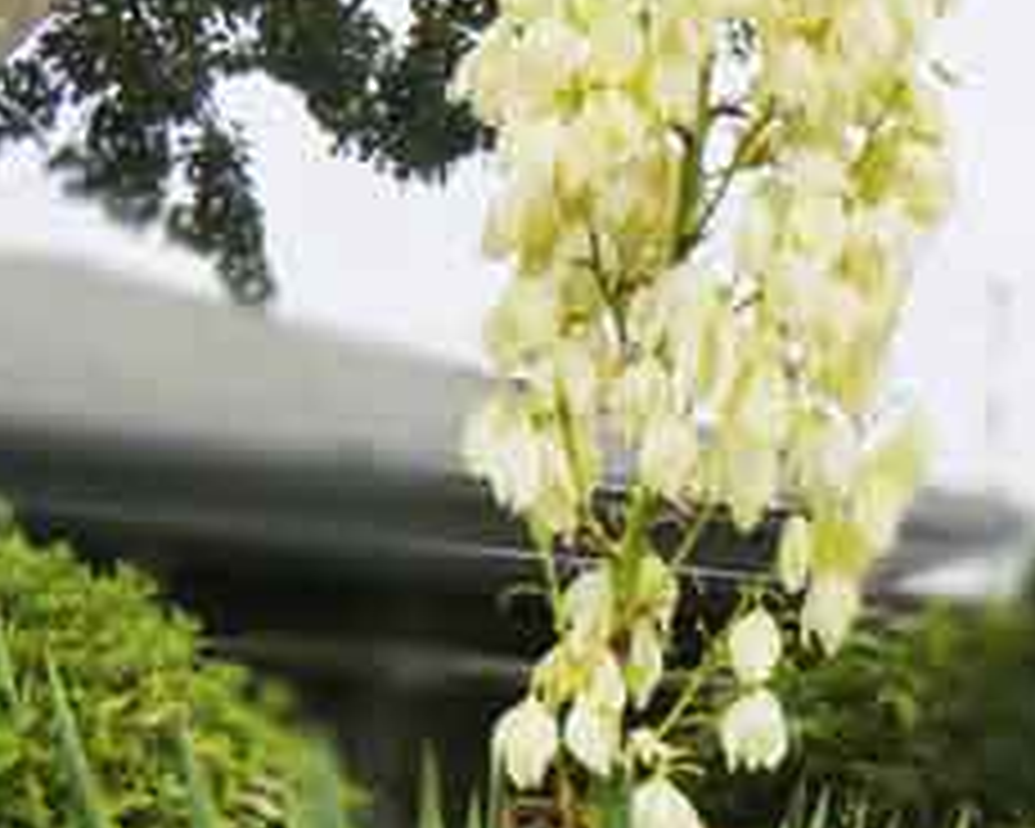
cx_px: 734
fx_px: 2083
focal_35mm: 68
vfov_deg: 22.2
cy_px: 189
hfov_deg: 27.6
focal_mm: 7.1
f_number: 3.8
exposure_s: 1/400
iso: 64
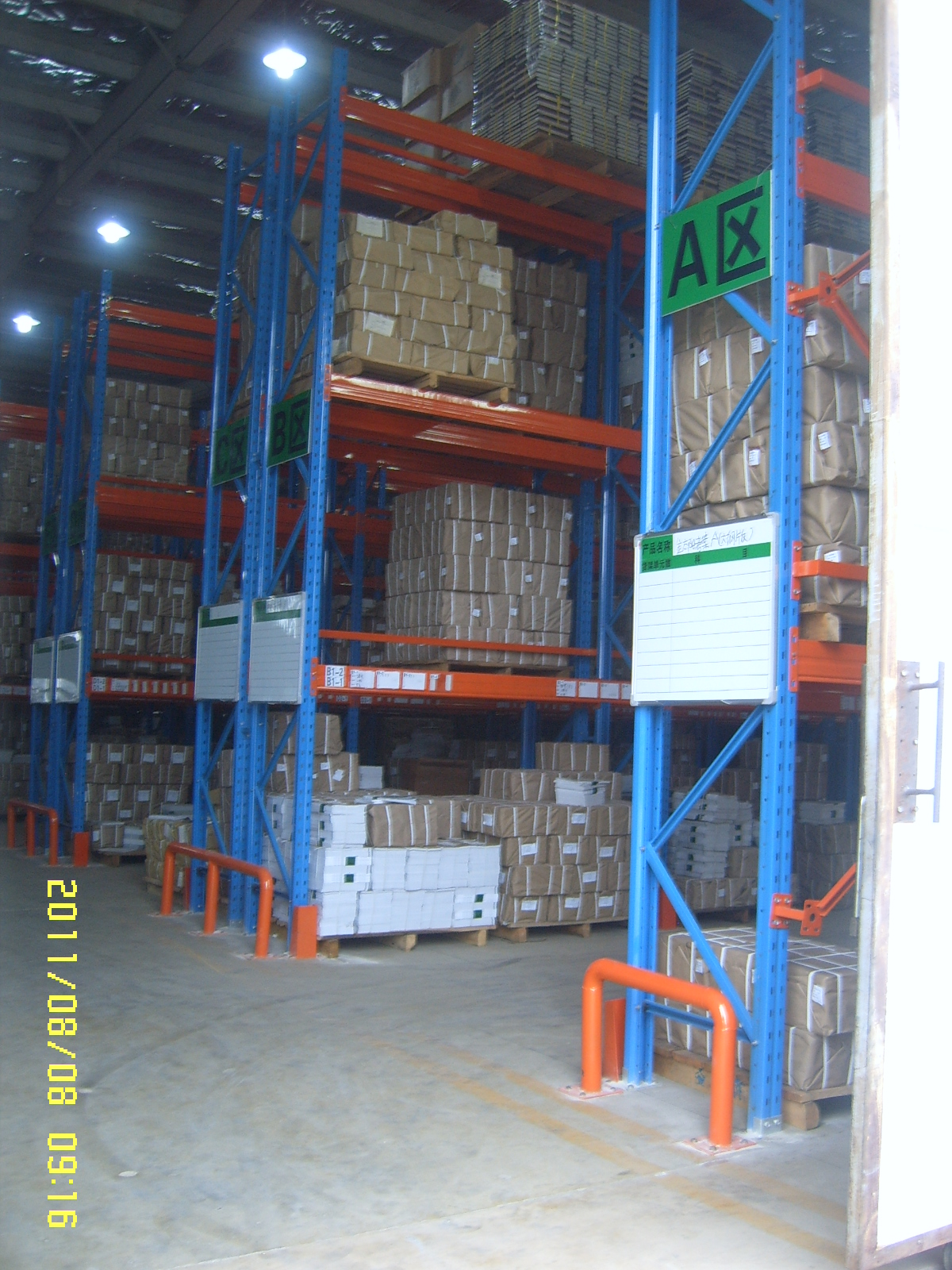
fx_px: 1283
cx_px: 476
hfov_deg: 40.7
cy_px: 635
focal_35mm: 35
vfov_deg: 52.6
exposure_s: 1/30
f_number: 2.8
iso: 55
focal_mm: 5.8
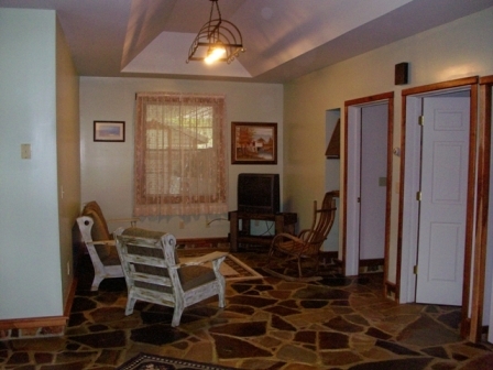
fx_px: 484
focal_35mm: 34
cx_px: 246
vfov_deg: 41.8
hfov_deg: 54.0
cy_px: 185
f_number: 2.8
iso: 64
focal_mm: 5.7
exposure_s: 1/60
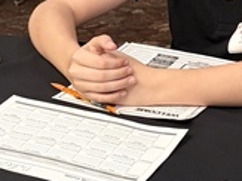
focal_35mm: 151
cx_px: 82
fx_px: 1055
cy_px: 73
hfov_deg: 13.1
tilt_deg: -21.2
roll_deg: -0.8
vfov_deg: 9.8
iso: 800
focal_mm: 6.76
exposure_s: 1/60
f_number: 1.78
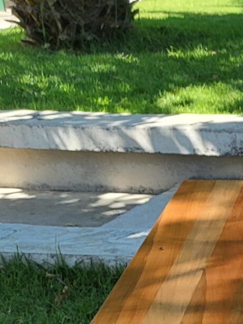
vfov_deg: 15.2
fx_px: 1021
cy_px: 616
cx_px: 389
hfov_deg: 12.7
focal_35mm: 109
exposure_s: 1/416
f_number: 1.8
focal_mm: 4.25
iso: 50
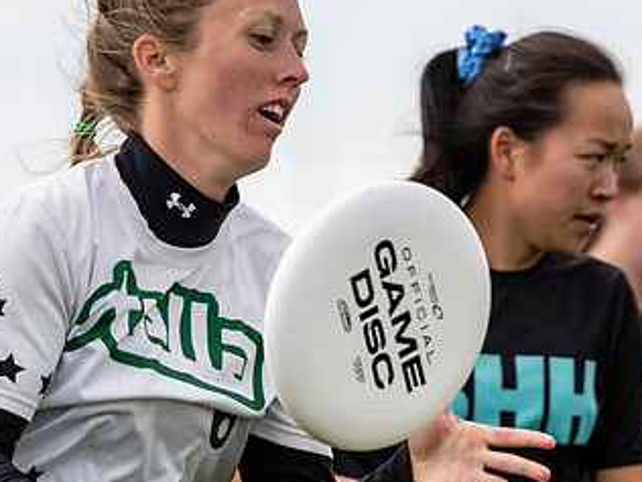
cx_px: 241
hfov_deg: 2.9
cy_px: 205
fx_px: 12649
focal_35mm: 682
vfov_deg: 2.2
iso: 140
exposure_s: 1/1250
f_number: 4
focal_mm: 200
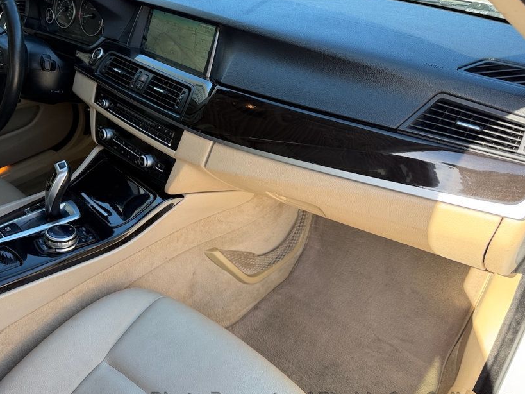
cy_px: 176
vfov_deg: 46.7
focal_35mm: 30
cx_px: 222
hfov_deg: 59.7
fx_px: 455
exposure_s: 1/286
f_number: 1.78
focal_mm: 6.76
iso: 80
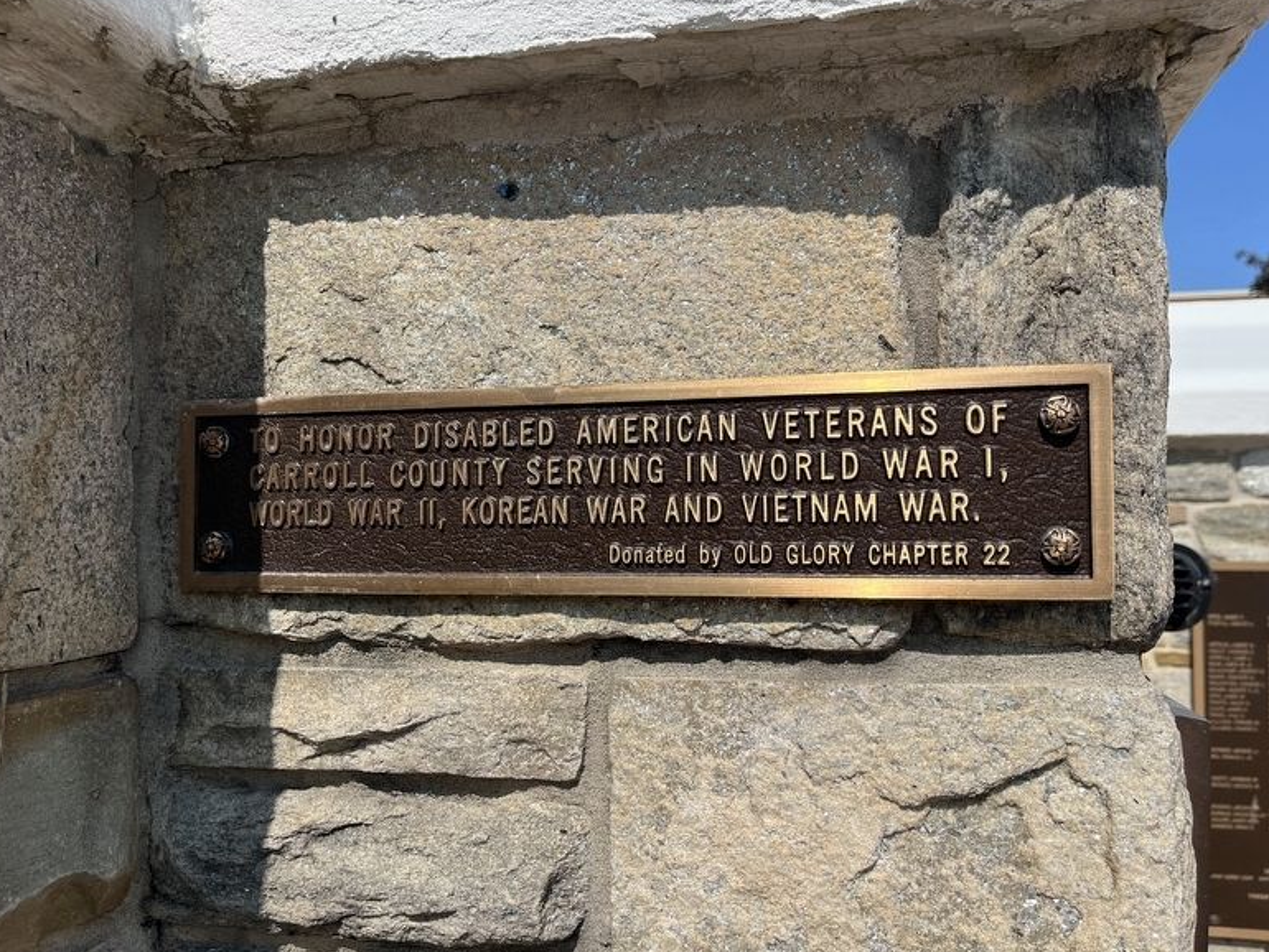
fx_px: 990
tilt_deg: +2.5
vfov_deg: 51.4
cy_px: 471
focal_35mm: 27
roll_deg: +0.2
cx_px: 639
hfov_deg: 65.3
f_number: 1.6
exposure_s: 1/4854
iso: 50
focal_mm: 5.1
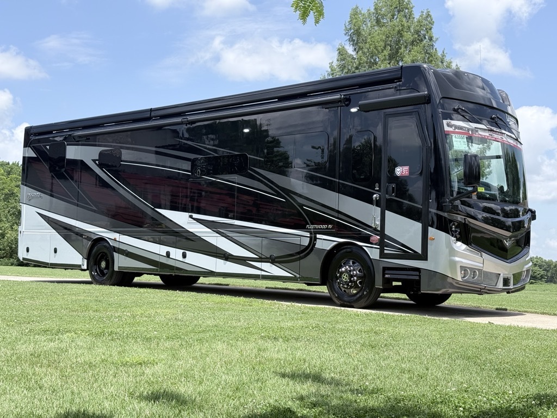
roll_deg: -0.3
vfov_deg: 30.3
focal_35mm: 48
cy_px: 209
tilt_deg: +5.6
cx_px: 278
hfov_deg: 39.7
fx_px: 772
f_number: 1.78
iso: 64
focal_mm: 6.76
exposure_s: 1/2865
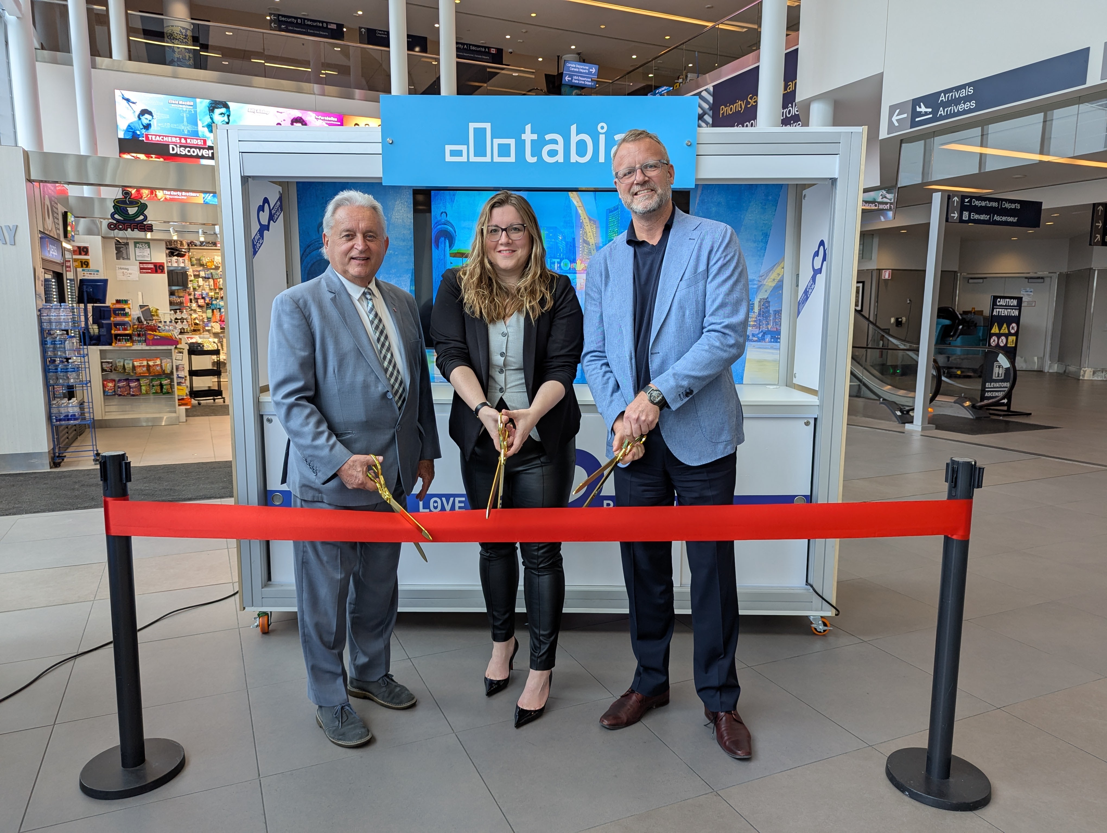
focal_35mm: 24
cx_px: 554
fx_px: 769
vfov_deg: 56.9
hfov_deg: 71.5
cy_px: 416
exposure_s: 1/60
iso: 59
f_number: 1.85
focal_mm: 6.81
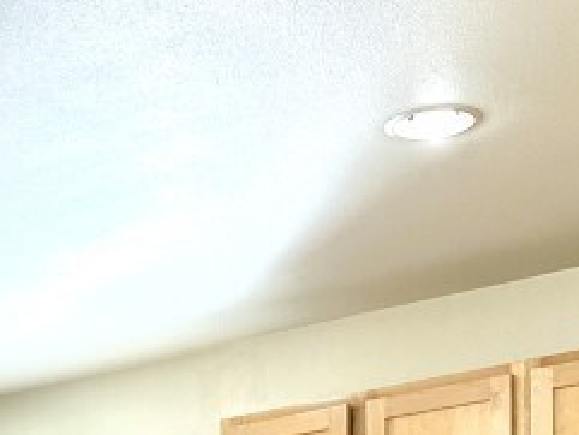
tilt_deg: -0.8
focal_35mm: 102
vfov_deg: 13.0
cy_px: 815
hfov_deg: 18.4
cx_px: -96
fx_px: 1707
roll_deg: +0.4
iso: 80
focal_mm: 6.86
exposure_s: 1/269
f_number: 1.78
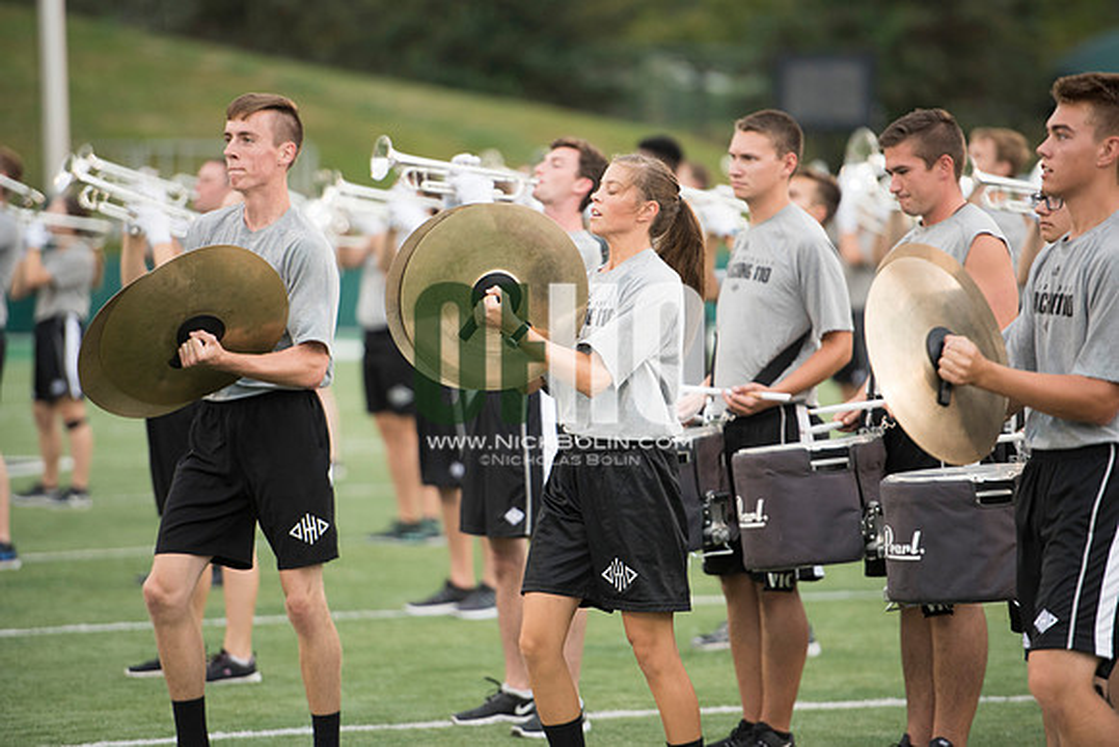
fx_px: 6218
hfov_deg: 10.3
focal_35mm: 200
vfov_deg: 6.9
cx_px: 560
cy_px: 374
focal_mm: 200
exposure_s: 1/1250
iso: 1000
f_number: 2.8
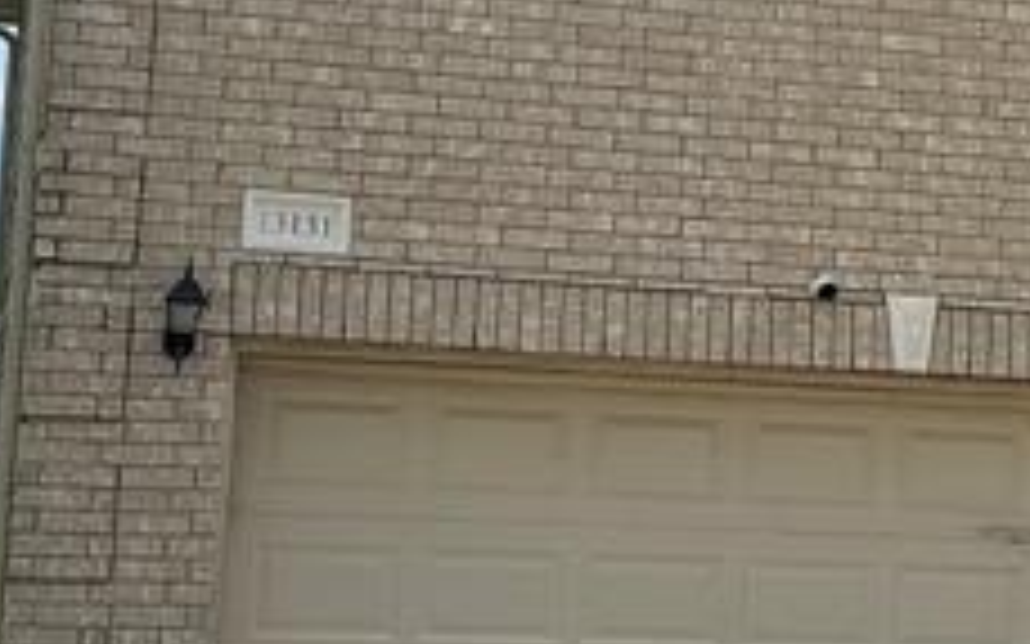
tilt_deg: +11.7
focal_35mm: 114
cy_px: 27
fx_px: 3199
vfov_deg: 11.4
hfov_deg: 18.0
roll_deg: -1.6
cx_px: 940
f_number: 1.78
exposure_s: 1/8929
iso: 80
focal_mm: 6.86
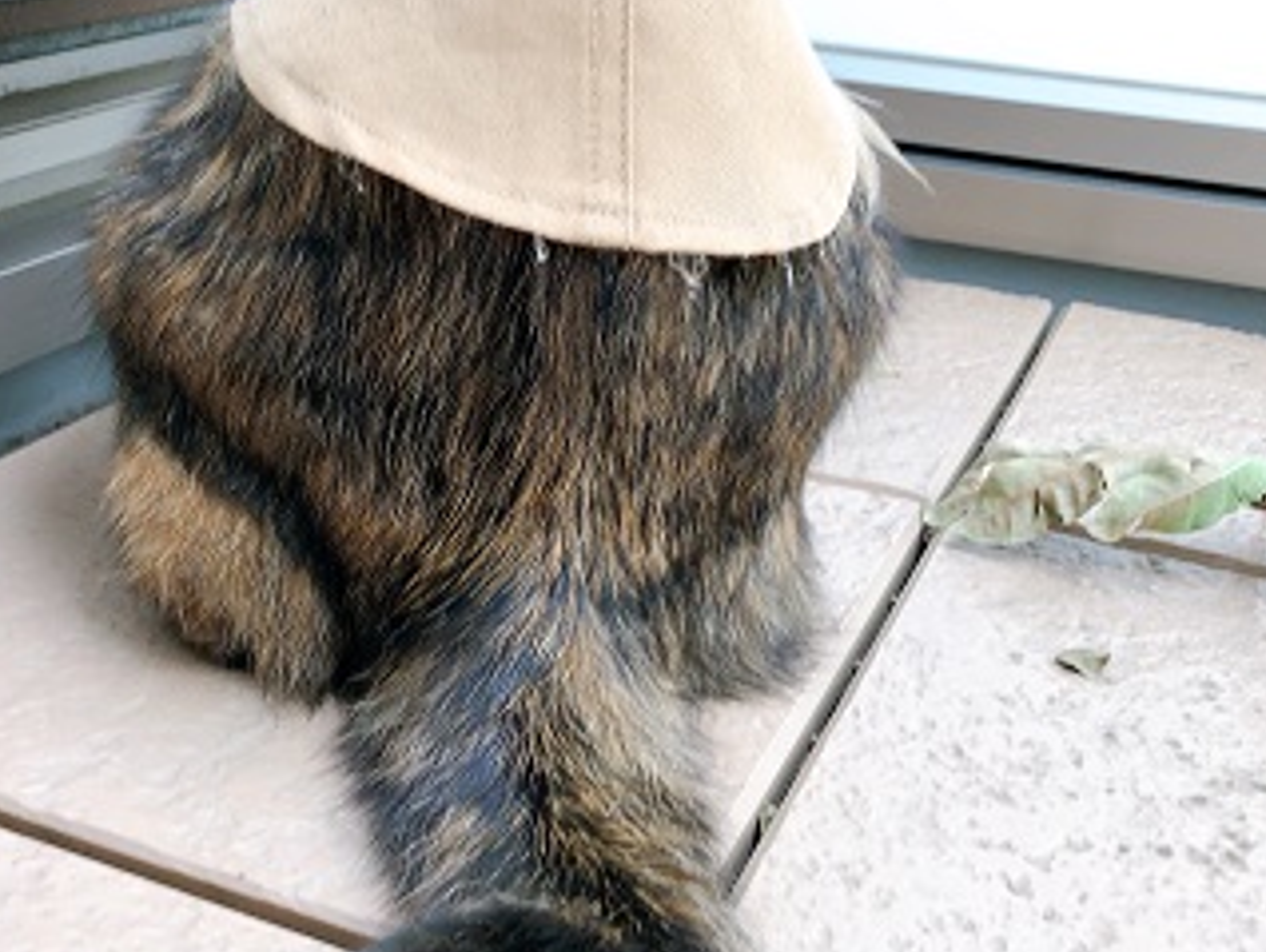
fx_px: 1610
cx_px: 498
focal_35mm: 44
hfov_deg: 42.7
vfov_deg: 32.6
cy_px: 651
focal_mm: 3.99
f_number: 1.8
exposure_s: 1/60
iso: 32
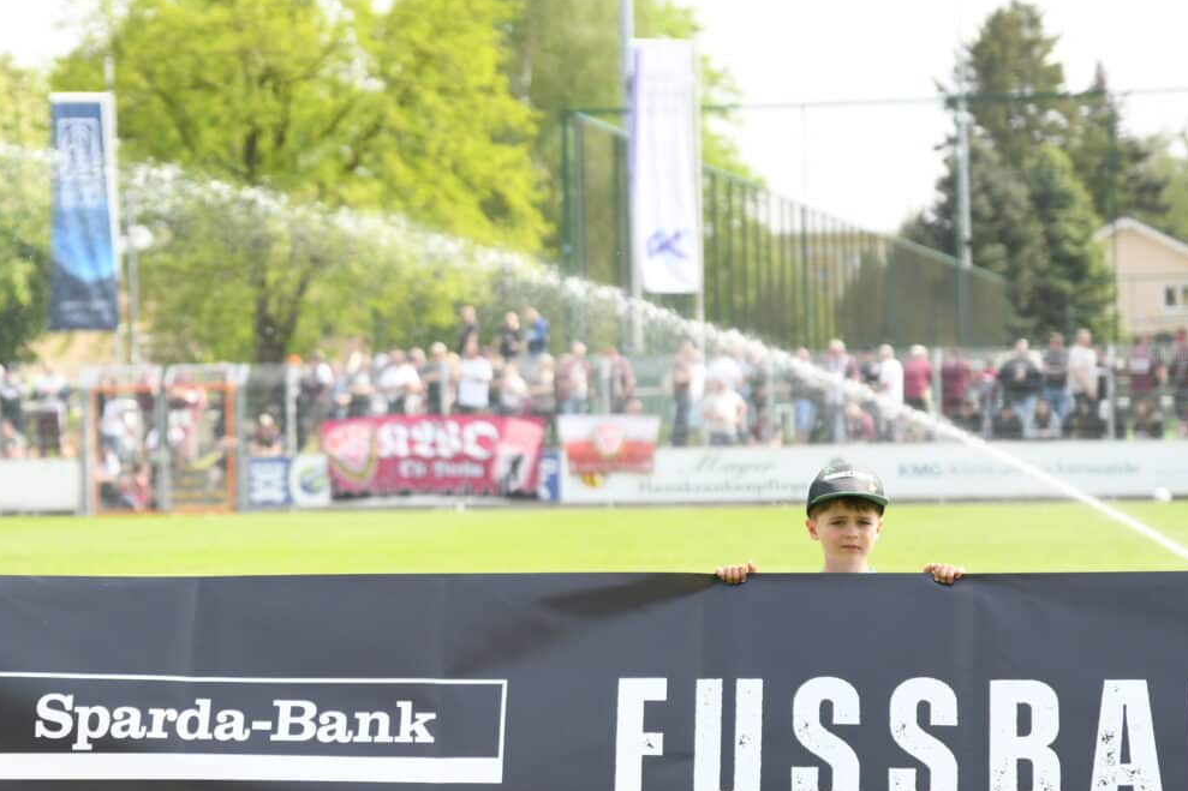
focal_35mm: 145
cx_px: 243
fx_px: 4784
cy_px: 374
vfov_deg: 9.5
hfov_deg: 14.1
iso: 280
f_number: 2.8
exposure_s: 1/1600
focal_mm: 70
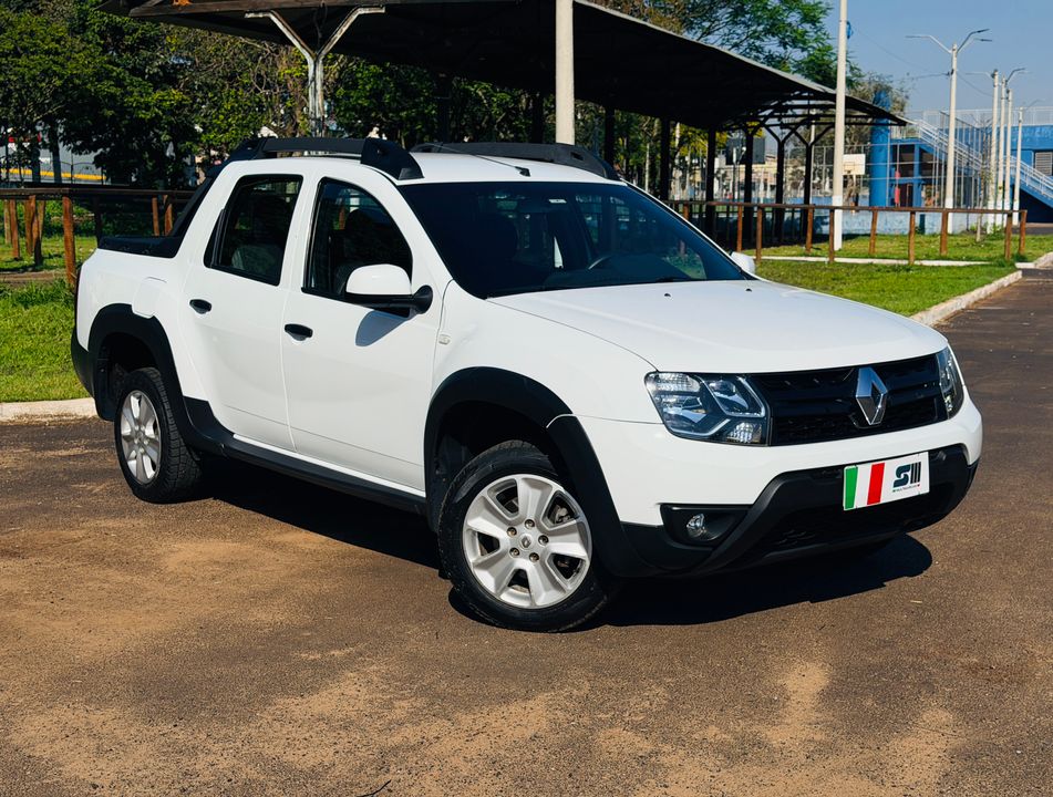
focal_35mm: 48
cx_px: 526
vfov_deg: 30.4
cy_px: 398
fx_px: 1465
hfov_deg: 39.5
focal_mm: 6.76
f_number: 1.78
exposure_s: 1/27778
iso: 80
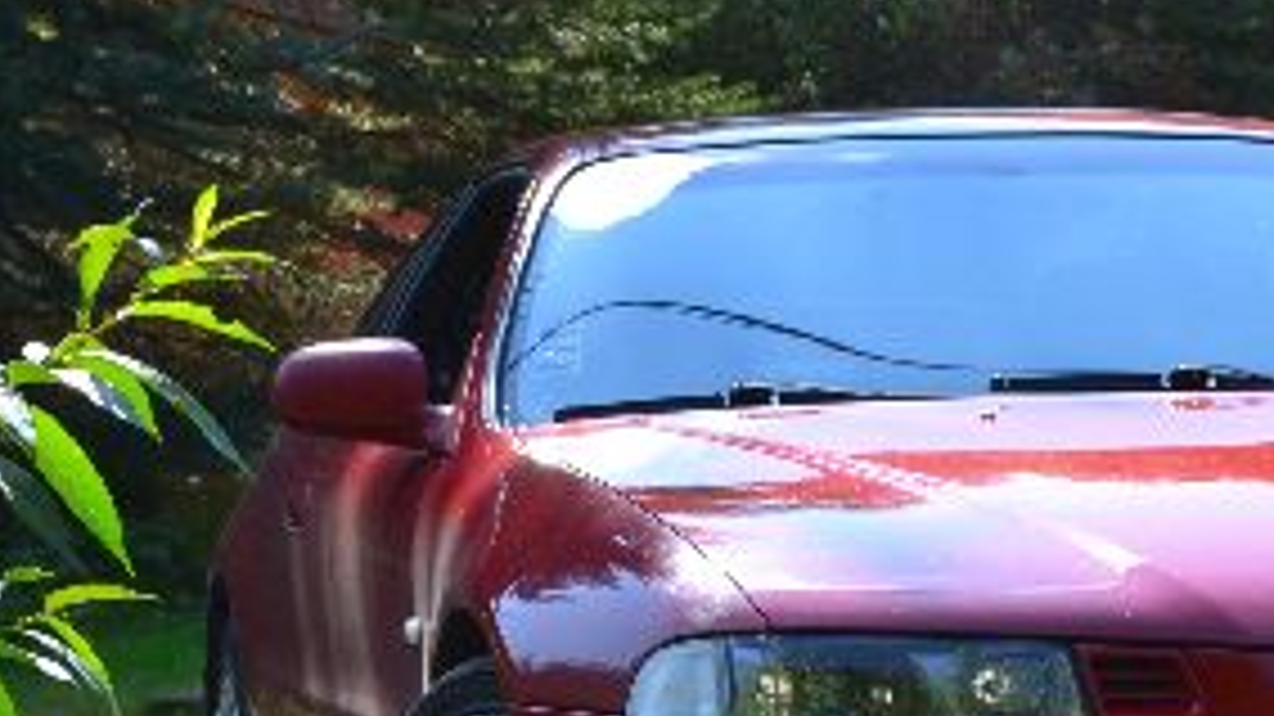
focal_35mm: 195
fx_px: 6592
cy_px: 495
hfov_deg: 11.0
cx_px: 1215
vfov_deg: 6.2
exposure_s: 1/250
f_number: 10
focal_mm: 55
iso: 400
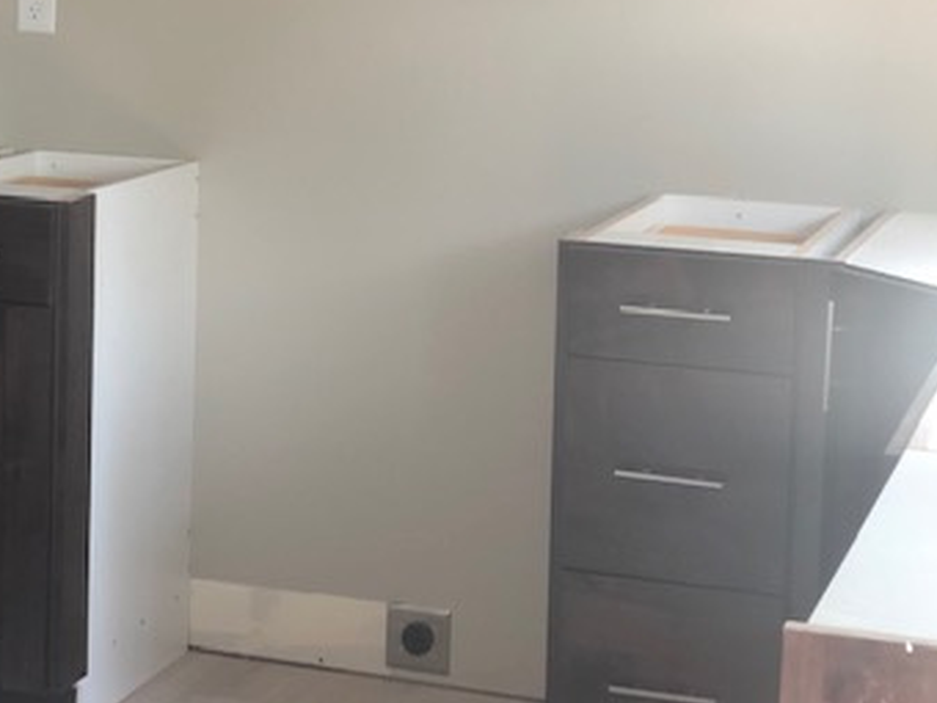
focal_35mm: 98
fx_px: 2653
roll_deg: -1.2
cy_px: 88
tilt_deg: -4.5
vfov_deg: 14.9
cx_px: 135
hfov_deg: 19.7
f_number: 2.4
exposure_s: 1/60
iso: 50
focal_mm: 6
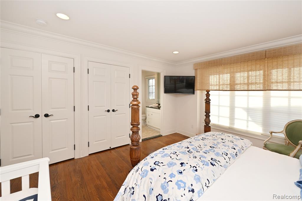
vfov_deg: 81.2
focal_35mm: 14
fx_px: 117
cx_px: 151
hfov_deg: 104.3
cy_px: 100
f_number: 14
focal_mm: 14
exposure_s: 1/60
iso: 800
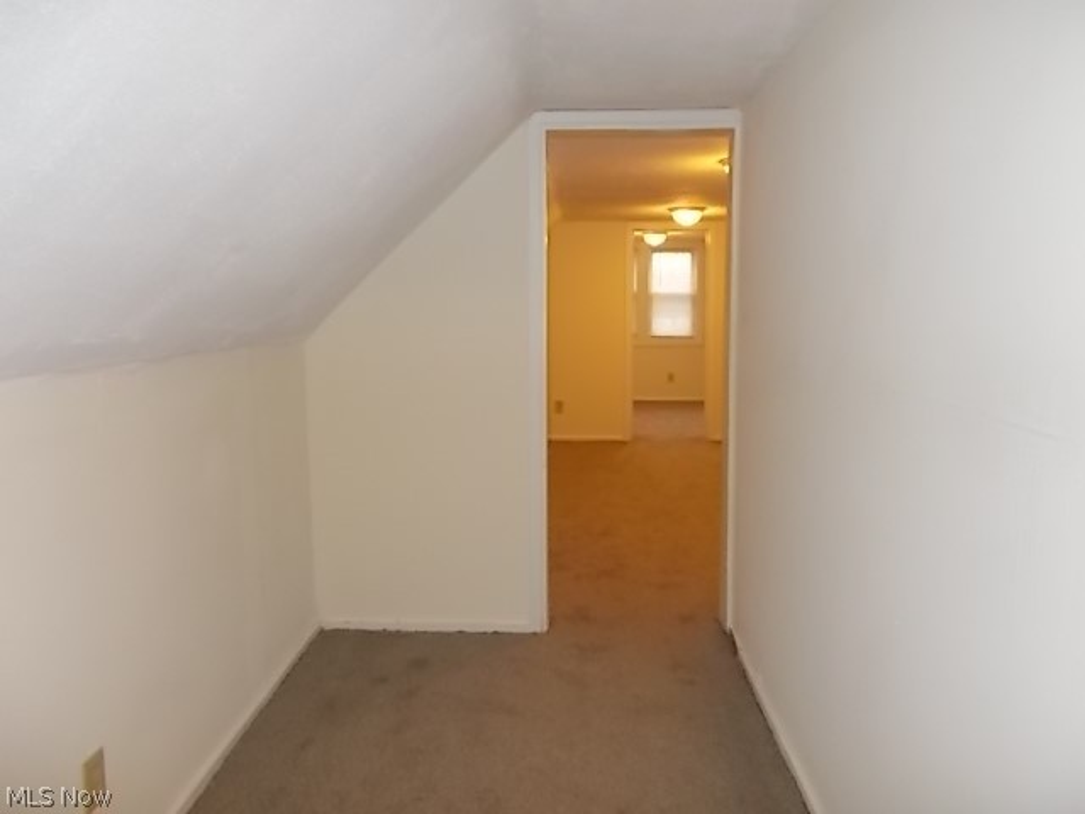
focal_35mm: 26
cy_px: 407
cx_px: 542
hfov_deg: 67.3
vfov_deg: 53.1
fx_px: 815
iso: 200
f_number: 3.2
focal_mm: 4.6
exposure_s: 1/25
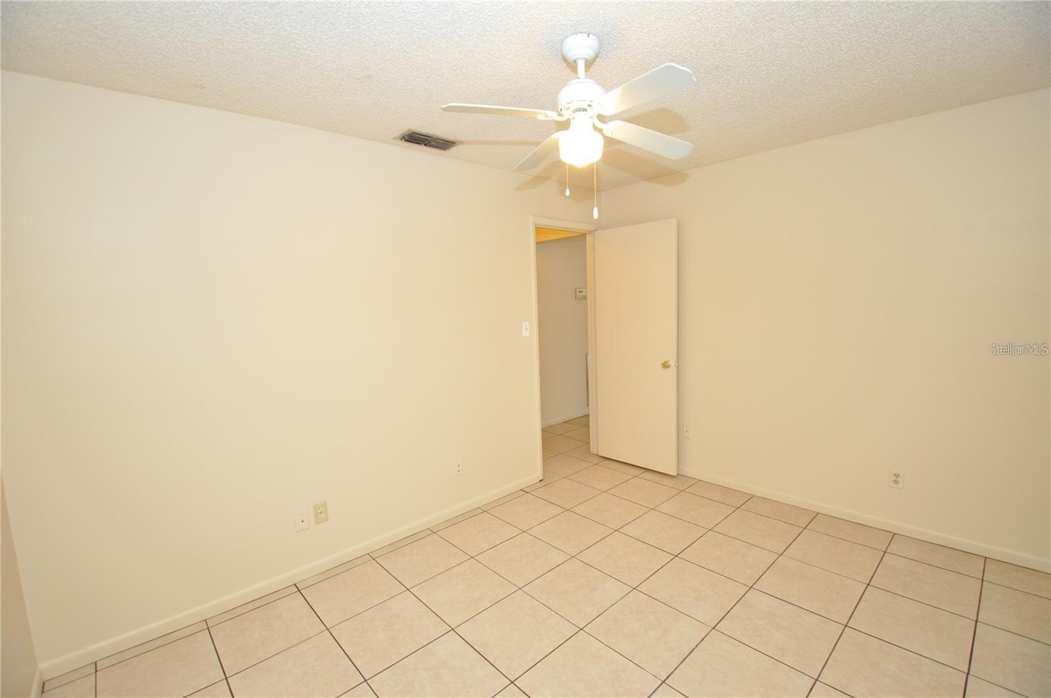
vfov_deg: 77.2
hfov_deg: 100.5
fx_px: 437
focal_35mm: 15
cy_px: 349
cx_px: 526
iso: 800
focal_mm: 10
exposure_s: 1/60
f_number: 4
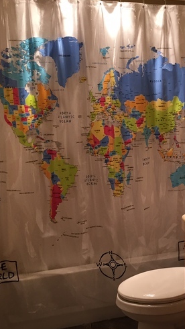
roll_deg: +0.1
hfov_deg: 26.3
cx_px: 186
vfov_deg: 47.3
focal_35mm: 43
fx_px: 375
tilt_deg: -10.5
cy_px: 166
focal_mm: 4.15
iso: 40
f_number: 2.2
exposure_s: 1/30
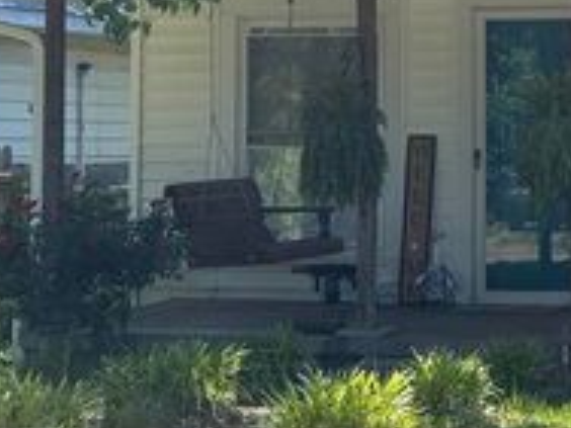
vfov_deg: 11.6
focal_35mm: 128
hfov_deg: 14.8
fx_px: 2111
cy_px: 111
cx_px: 711
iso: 64
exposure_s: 1/1366
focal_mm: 6.76
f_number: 1.78
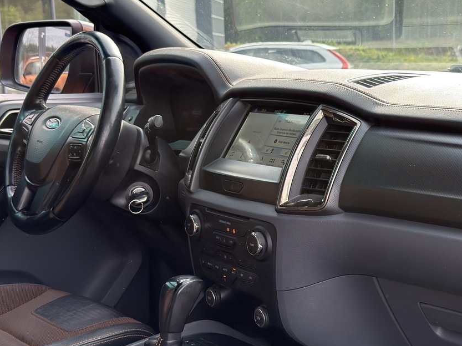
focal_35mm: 64
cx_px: 363
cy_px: 218
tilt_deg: -11.1
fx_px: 854
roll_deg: +0.3
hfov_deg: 29.6
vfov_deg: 22.9
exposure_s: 1/671
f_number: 1.78
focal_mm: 6.76
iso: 80
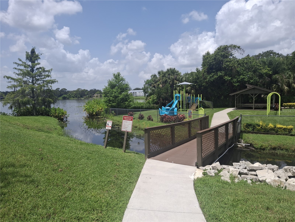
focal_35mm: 25
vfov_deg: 54.9
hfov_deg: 69.4
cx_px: 148
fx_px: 213
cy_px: 111
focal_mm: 4.69
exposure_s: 1/1289
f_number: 1.8
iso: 25
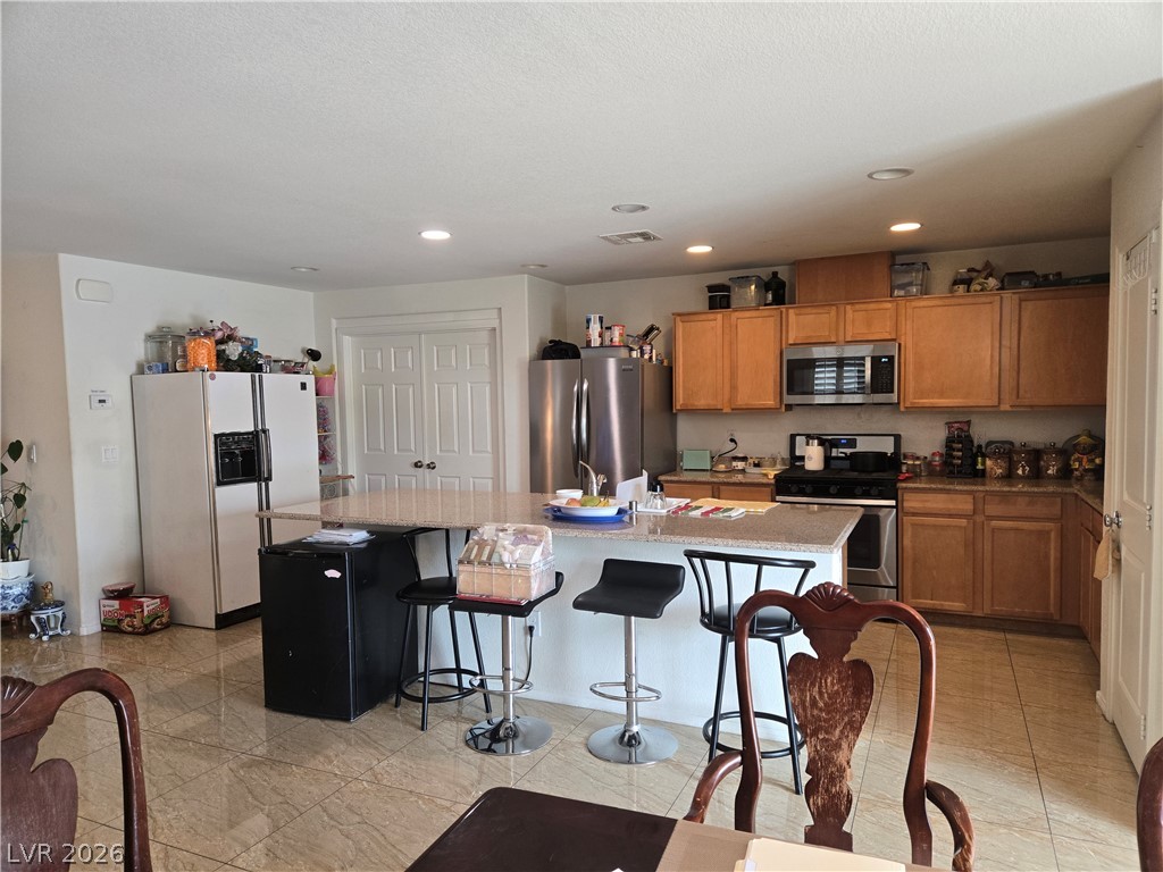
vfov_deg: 58.9
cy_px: 436
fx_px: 773
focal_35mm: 23
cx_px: 582
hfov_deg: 73.9
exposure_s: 1/120
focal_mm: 5.4
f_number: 1.8
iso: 250
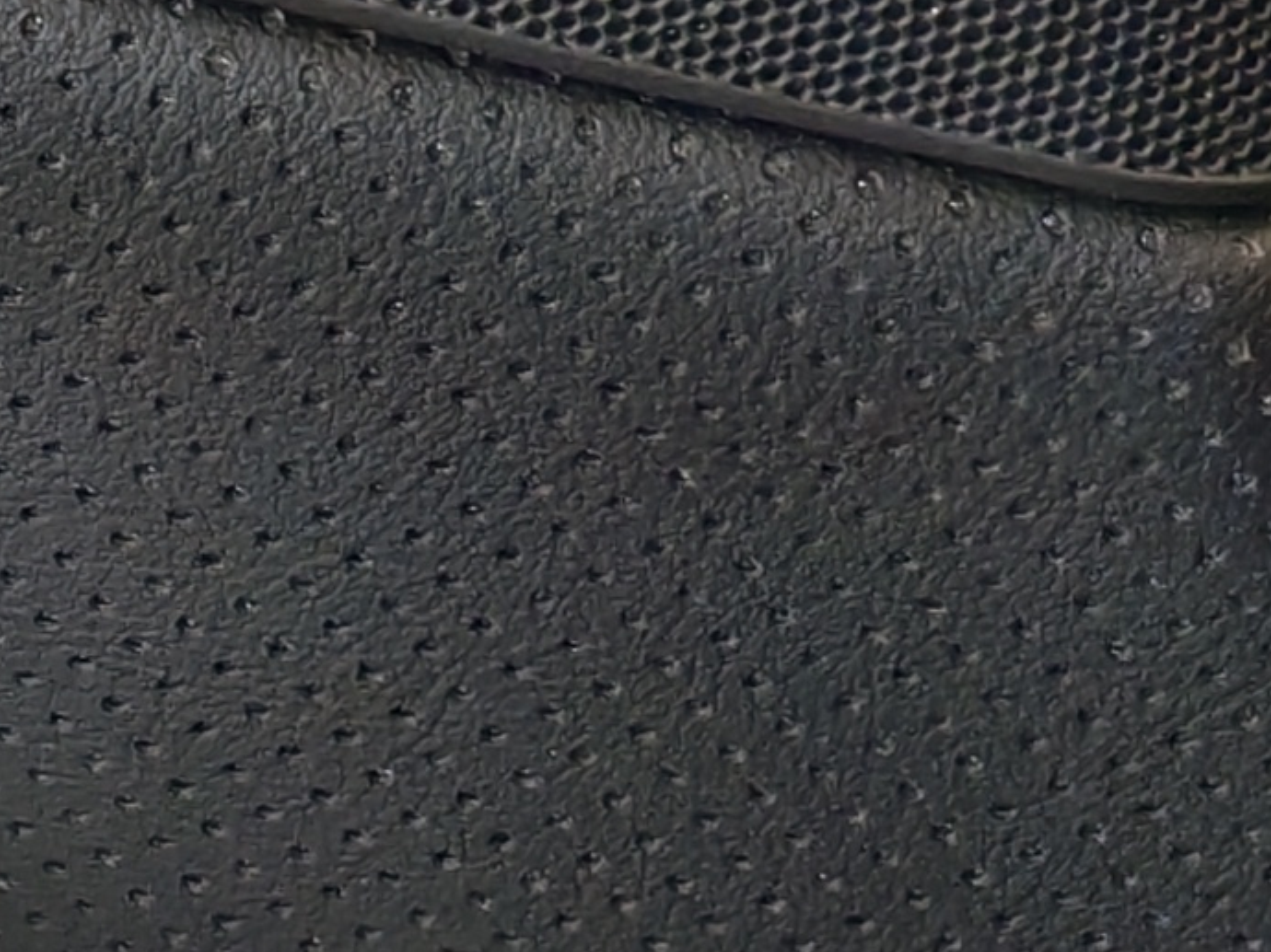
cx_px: -2021
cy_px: -895
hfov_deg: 9.1
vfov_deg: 7.5
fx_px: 6974
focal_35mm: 190
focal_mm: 6.12
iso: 708
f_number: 1.9
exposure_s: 1/100
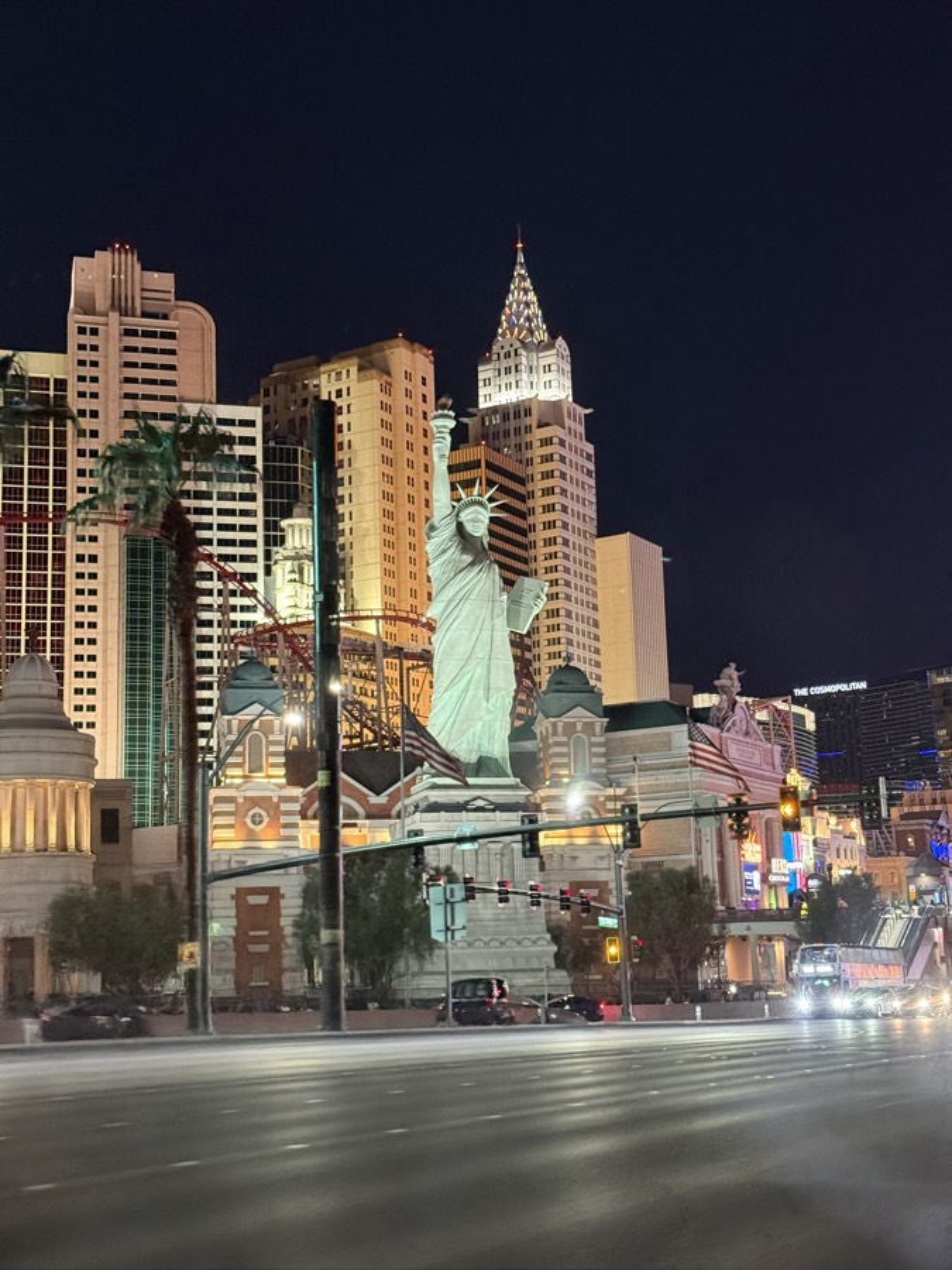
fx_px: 1760
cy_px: 635
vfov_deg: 39.7
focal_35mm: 48
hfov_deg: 30.3
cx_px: 476
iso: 500
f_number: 1.78
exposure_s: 1/30
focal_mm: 6.76
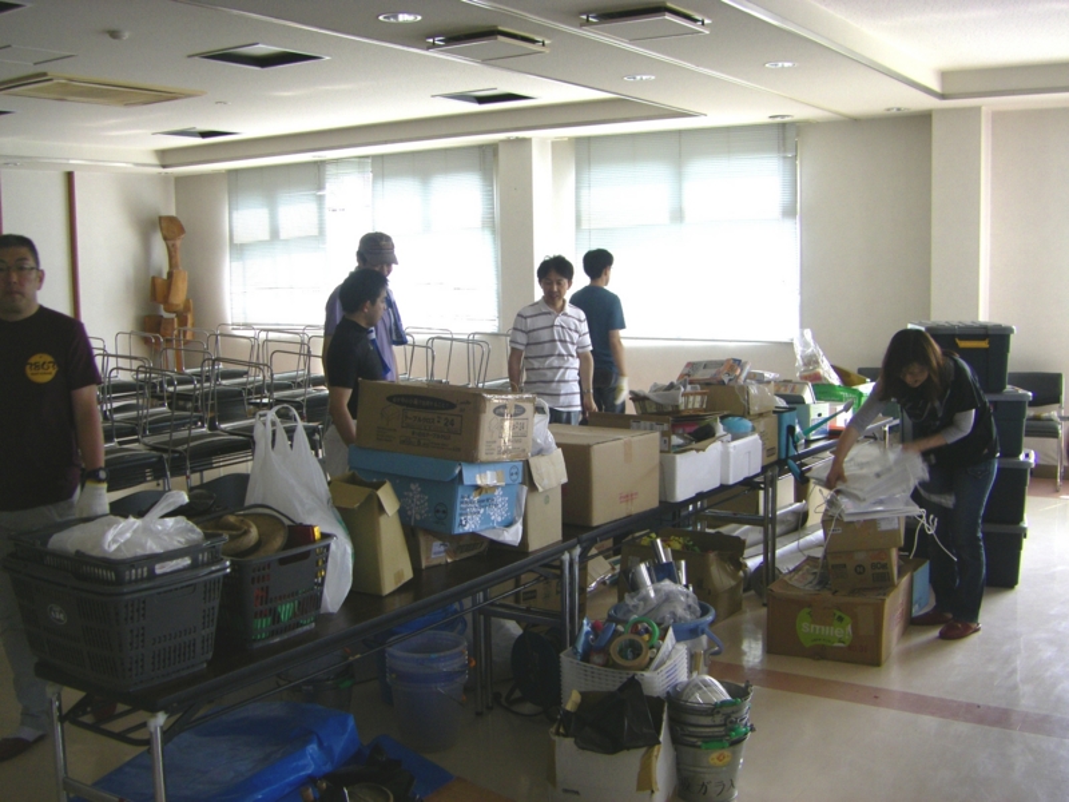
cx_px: 534
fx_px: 1174
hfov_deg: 49.0
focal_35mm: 38
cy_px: 401
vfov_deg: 37.7
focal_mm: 6.3
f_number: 3.5
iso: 100
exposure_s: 1/50
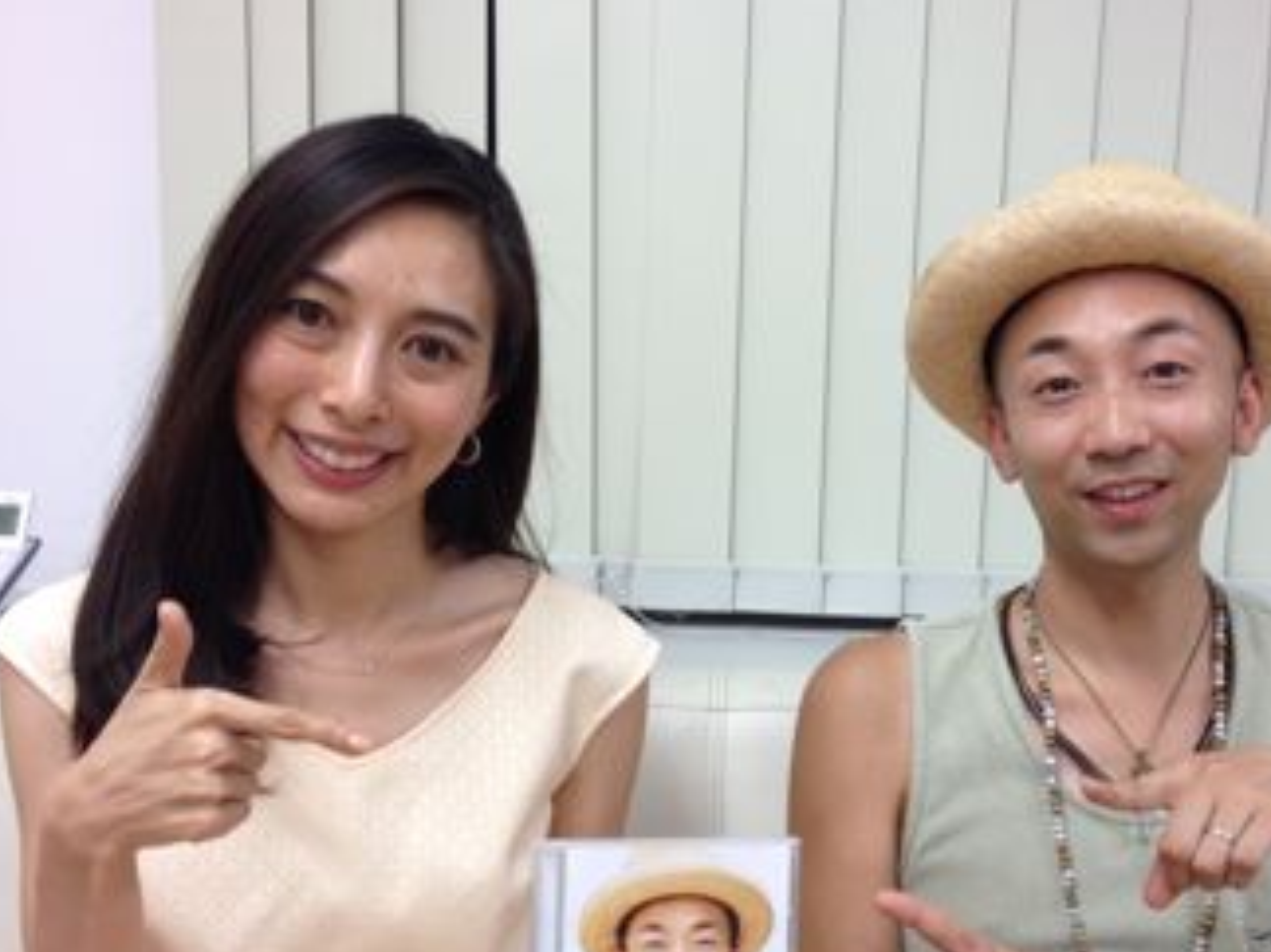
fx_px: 1909
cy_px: 629
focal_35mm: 52
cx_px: 803
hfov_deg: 36.6
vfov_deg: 27.9
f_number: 2.4
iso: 50
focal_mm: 4.28
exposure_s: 1/24
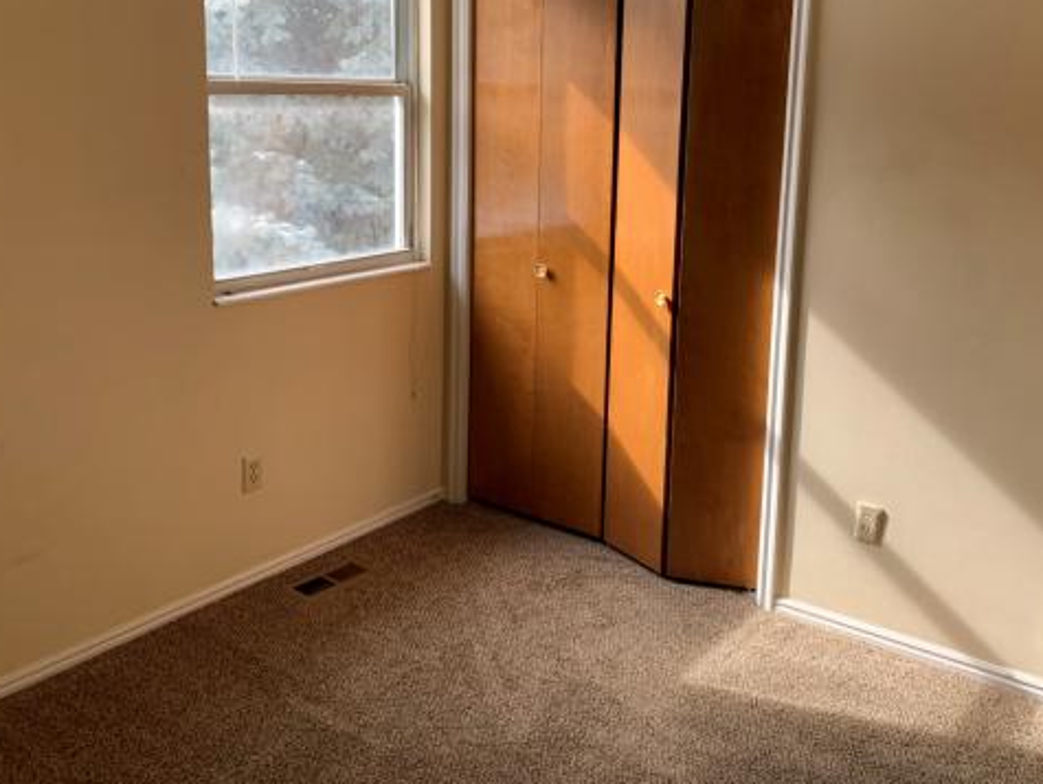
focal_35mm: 35
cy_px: 272
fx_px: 1055
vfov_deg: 40.3
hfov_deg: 52.4
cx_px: 602
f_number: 1.8
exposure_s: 1/122
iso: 32
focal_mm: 4.25
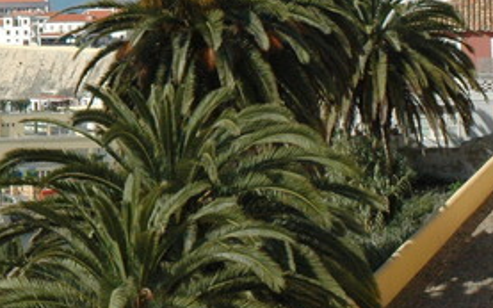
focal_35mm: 192
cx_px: -351
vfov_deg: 6.7
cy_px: -186
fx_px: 2579
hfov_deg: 10.4
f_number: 14
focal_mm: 34
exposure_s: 1/640
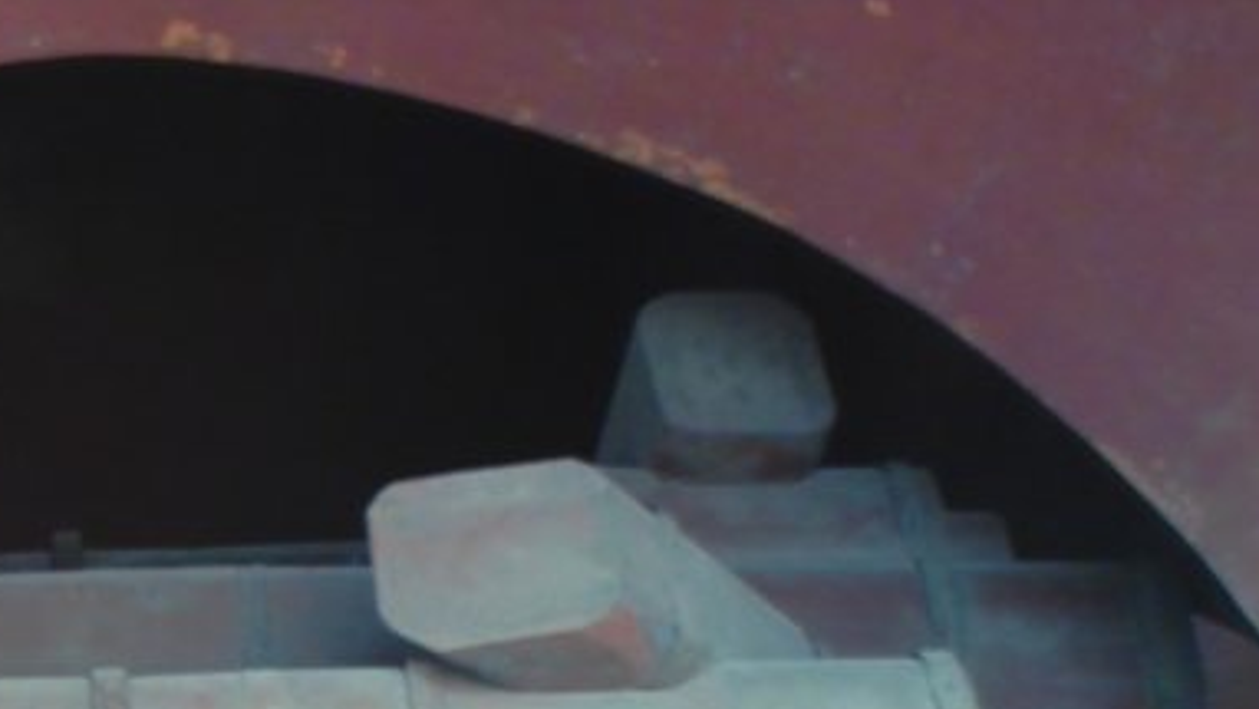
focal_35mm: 68
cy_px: 872
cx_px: 109
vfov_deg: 16.9
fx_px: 2270
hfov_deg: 29.6
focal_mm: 18
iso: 200
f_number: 3.5
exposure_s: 1/13
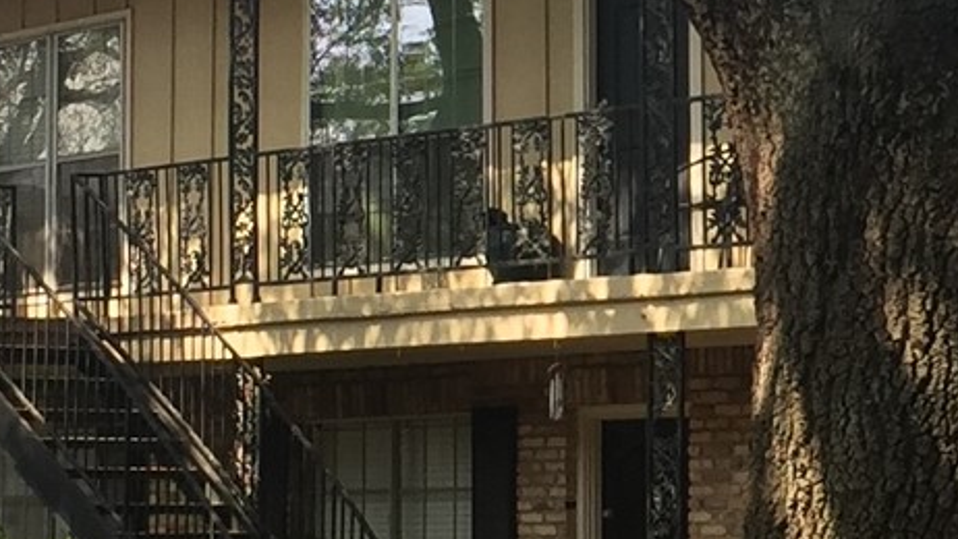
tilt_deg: +4.6
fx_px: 3557
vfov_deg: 8.7
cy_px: 299
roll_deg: +0.3
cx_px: 906
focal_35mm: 140
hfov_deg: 15.1
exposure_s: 1/455
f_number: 2.2
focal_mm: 4.15
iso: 32
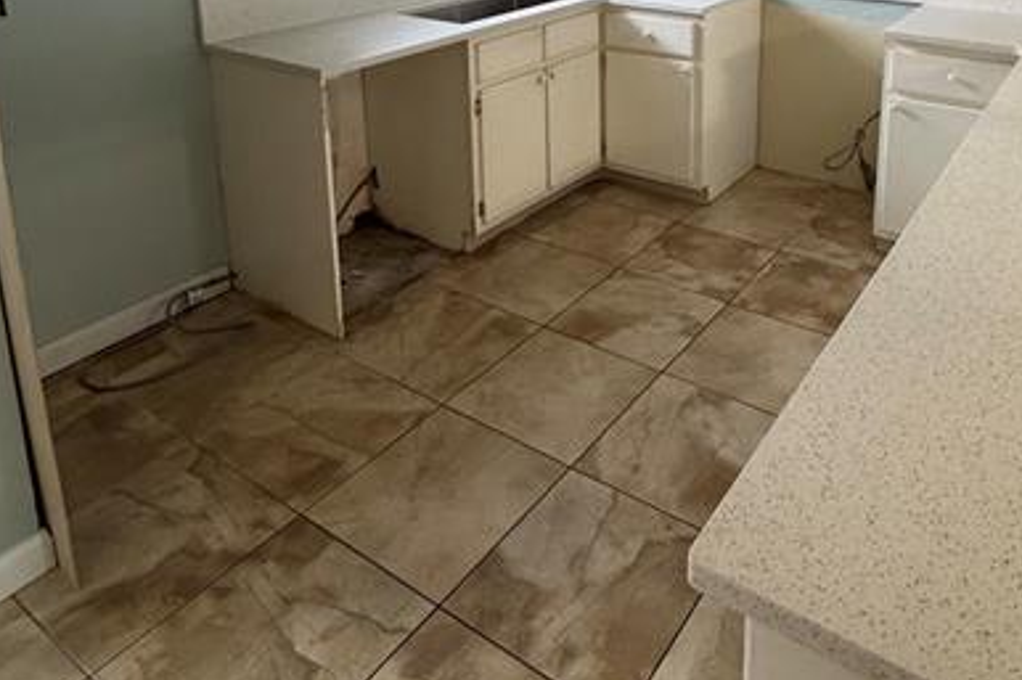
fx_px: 823
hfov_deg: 62.6
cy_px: 16
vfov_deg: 40.0
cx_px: 651
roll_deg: -0.1
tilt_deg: -12.5
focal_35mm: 29
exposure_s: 1/60
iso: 320
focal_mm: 2.22
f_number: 2.2
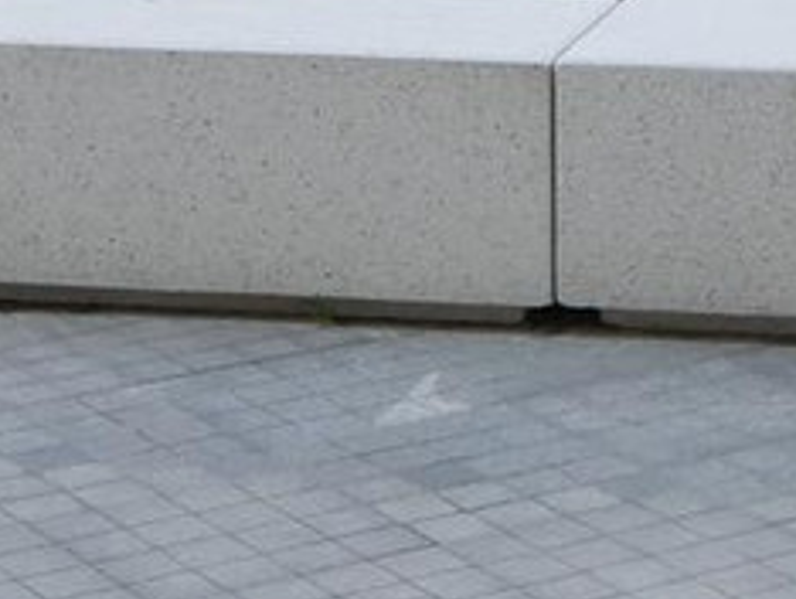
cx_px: 1014
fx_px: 3775
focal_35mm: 164
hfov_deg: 11.7
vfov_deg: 8.7
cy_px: -442
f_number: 7.1
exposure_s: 1/60
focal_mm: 18
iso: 500
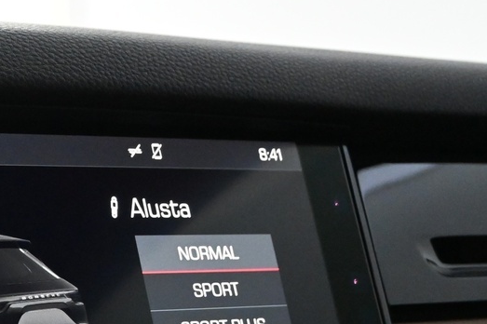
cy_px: 396
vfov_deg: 13.9
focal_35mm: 95
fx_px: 1289
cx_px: -158
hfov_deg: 19.6
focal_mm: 20.5
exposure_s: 1/60
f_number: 4
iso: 3200
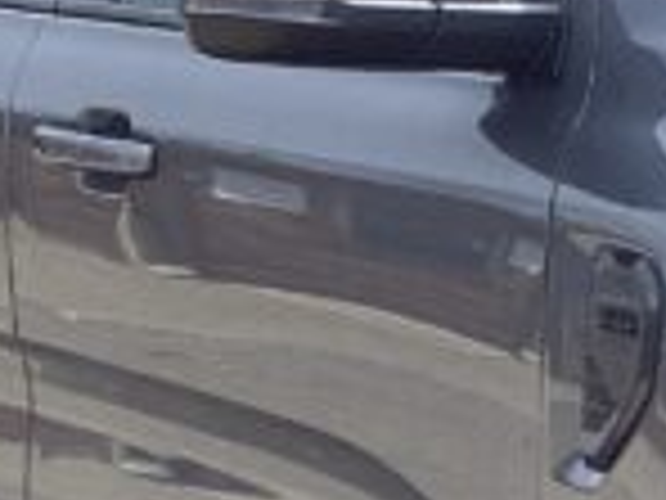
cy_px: 556
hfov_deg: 11.3
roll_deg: -0.3
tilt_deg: -12.3
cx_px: 1040
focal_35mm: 167
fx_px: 3213
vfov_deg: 8.8
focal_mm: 3.3
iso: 25
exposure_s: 1/702
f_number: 2.4
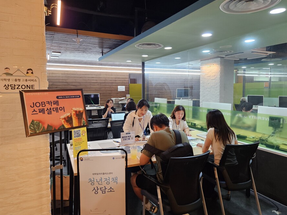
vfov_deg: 54.8
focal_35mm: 25
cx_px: 145
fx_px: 207
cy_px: 102
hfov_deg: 69.4
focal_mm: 5.4
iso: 400
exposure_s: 1/120
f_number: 1.8
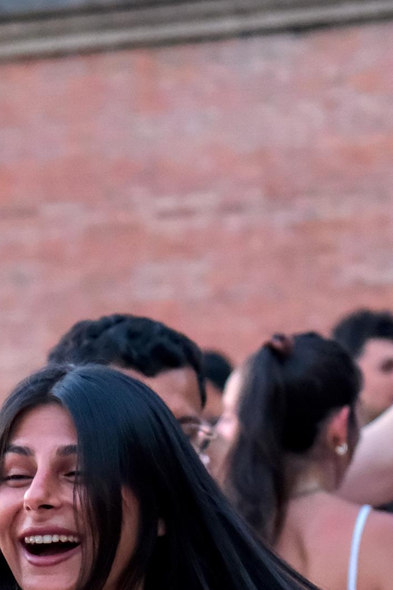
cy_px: 622
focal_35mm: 299
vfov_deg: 6.9
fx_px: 4897
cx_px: -11
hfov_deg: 4.6
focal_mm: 55
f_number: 3.5
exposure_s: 1/500
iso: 3200
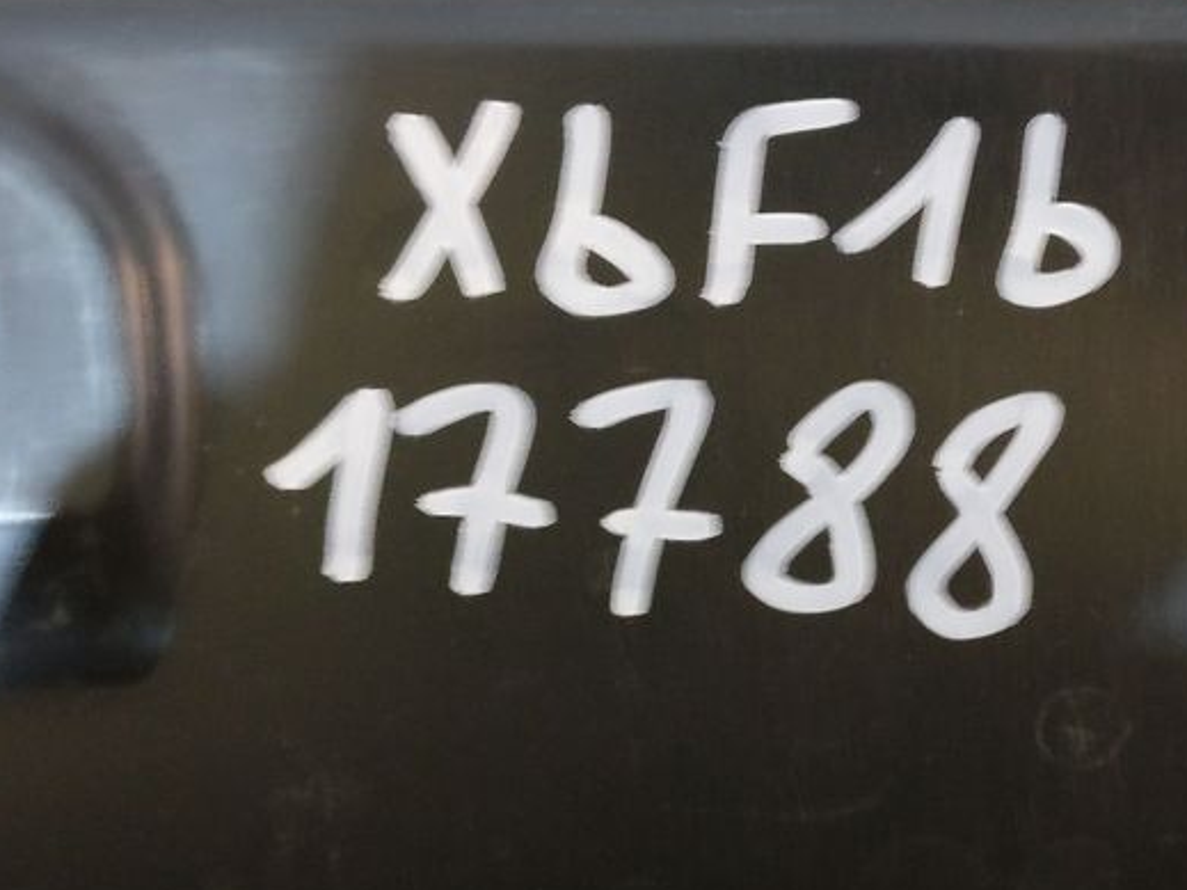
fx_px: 1851
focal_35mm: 54
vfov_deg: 26.8
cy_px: 609
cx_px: 789
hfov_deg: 35.2
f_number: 2
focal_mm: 4.26
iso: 2000
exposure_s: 1/17
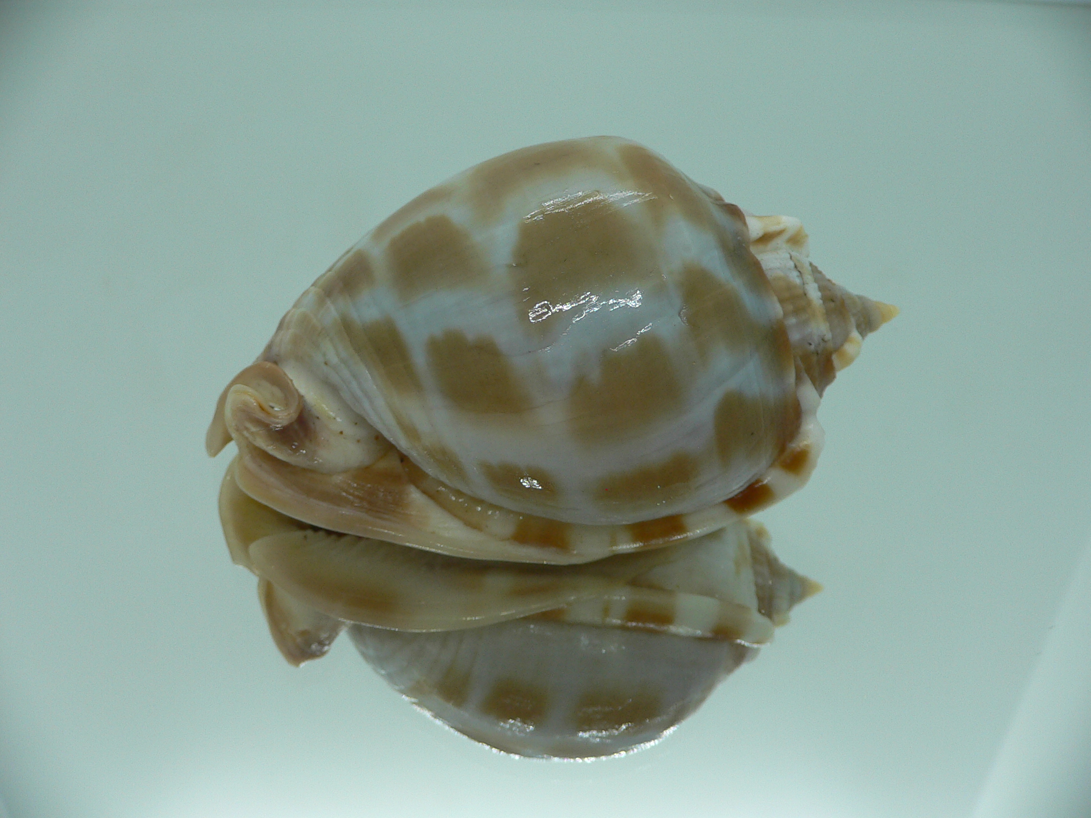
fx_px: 1103
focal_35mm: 35
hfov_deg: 52.6
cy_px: 409
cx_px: 546
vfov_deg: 40.7
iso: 80
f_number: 2.8
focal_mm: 4.6
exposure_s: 1/60
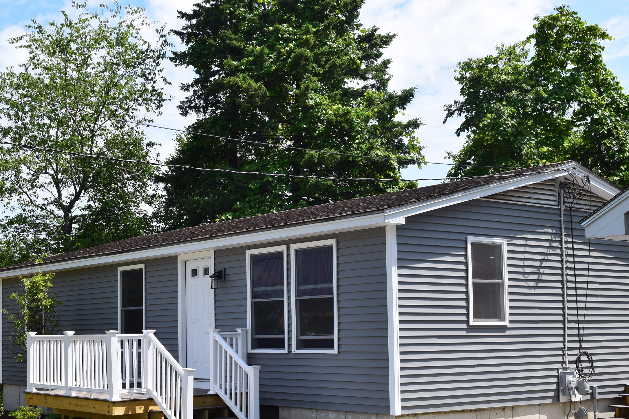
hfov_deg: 34.3
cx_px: 228
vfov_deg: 23.3
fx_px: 1013
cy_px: 273
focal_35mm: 58
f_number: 11
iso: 250
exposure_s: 1/500
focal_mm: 28
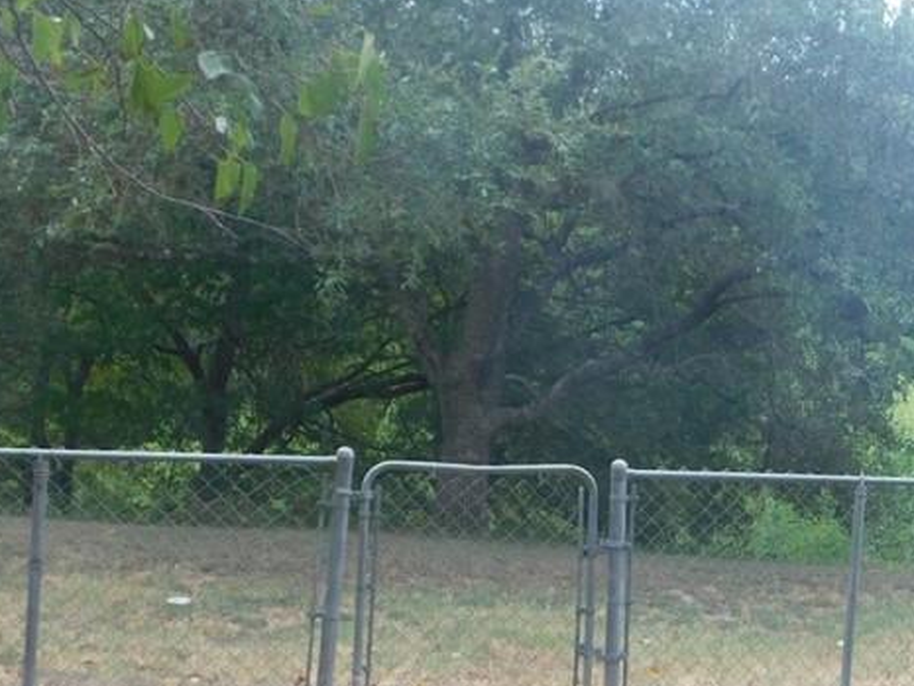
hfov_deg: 27.8
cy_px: 448
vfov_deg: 22.2
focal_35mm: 66
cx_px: 898
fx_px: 1743
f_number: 3.2
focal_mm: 5.3
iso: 125
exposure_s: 1/200
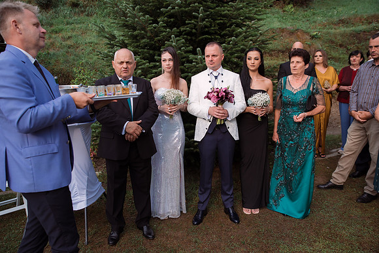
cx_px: 190
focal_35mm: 29
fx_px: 305
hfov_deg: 63.6
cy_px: 126
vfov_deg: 45.0
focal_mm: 29
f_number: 3.5
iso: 320
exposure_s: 1/400
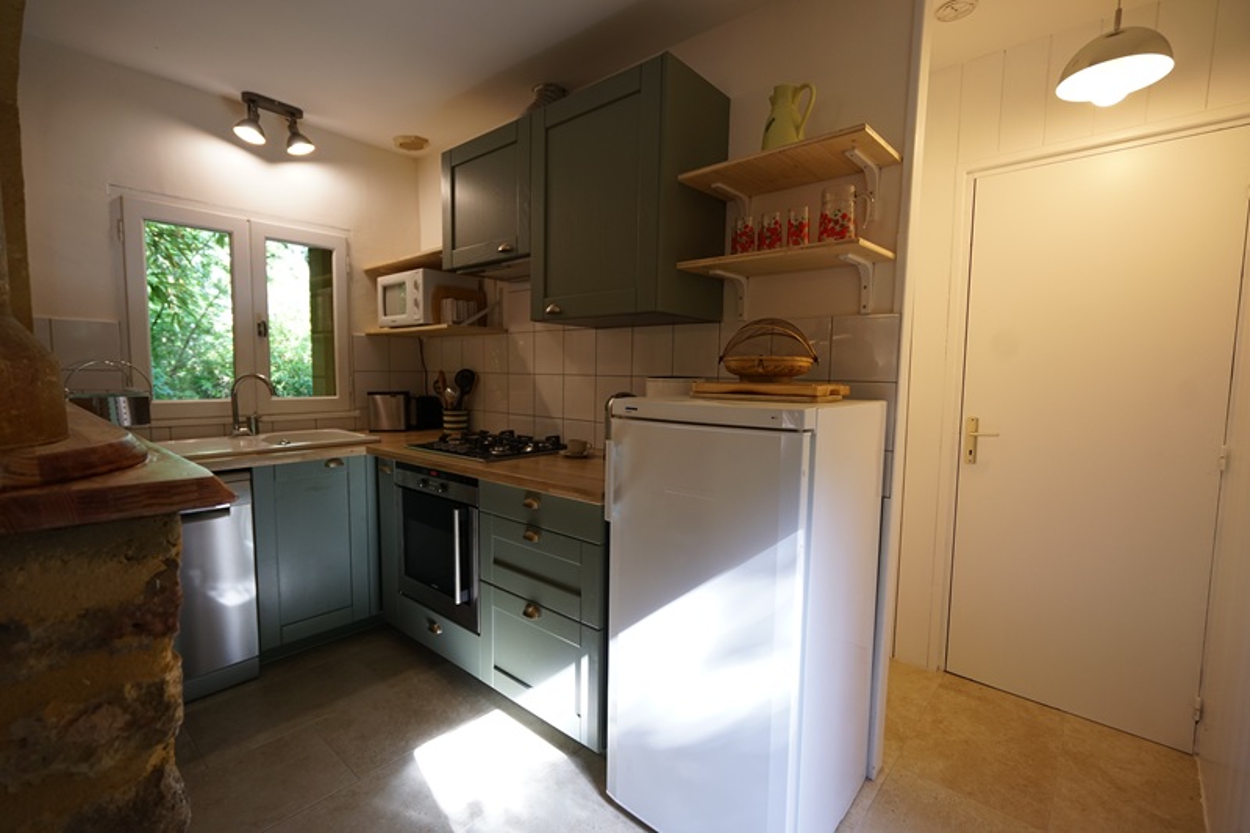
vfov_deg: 73.7
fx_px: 555
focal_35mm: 16
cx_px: 625
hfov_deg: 96.7
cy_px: 416
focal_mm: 16
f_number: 4
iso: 500
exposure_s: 1/80
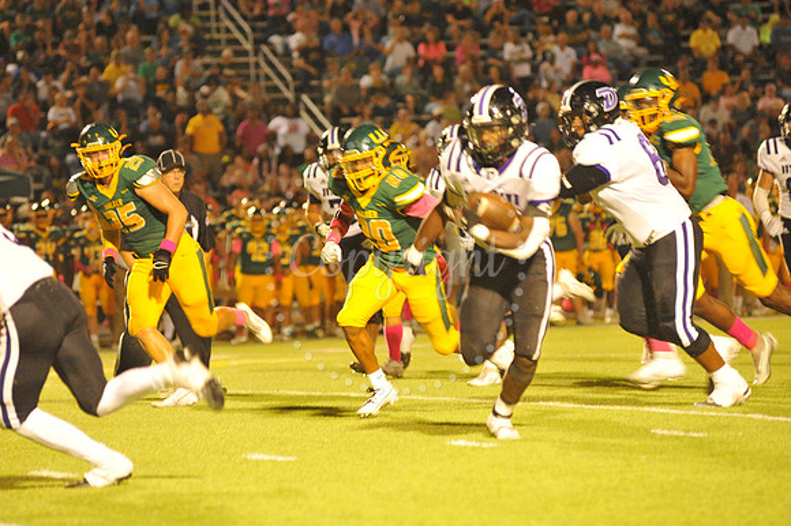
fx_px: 4392
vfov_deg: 6.9
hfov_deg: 10.3
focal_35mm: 200
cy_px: 263
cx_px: 396
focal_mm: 200
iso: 6400
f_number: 5
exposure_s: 1/200
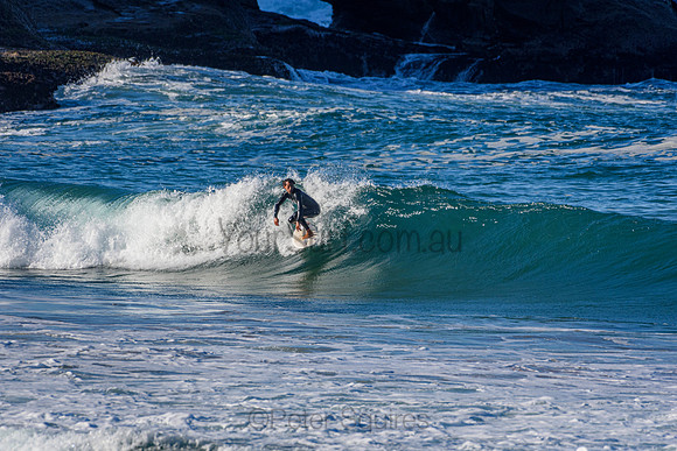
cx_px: 338
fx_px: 14107
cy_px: 226
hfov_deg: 2.7
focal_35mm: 750
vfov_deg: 1.8
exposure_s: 1/2000
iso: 320
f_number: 5.6
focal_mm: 500
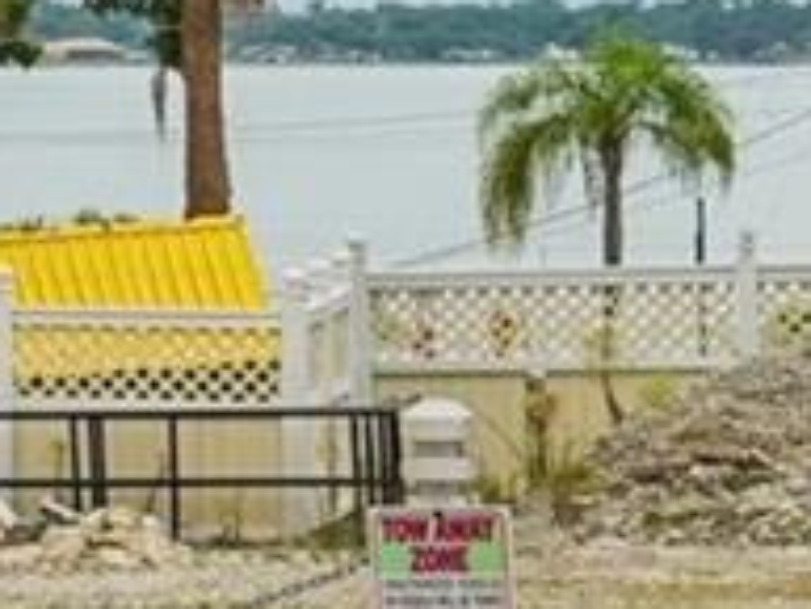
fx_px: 6353
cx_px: -1971
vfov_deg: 5.5
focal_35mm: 271
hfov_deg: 6.4
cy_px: 63
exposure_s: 1/400
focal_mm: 34
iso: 320
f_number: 8
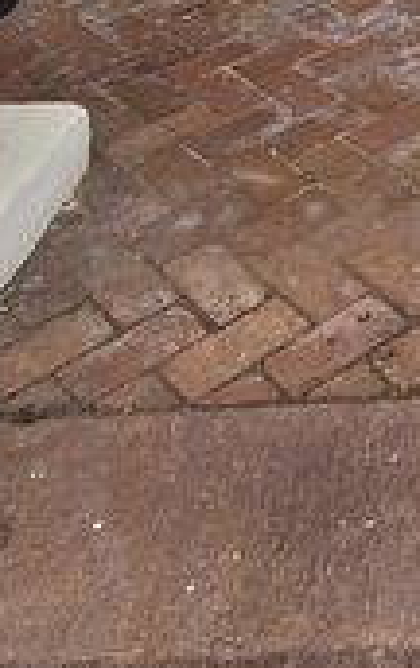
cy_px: -641
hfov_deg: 18.2
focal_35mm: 64
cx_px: 626
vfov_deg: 19.5
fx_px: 1168
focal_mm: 2.2
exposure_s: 1/373
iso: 50
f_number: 2.2
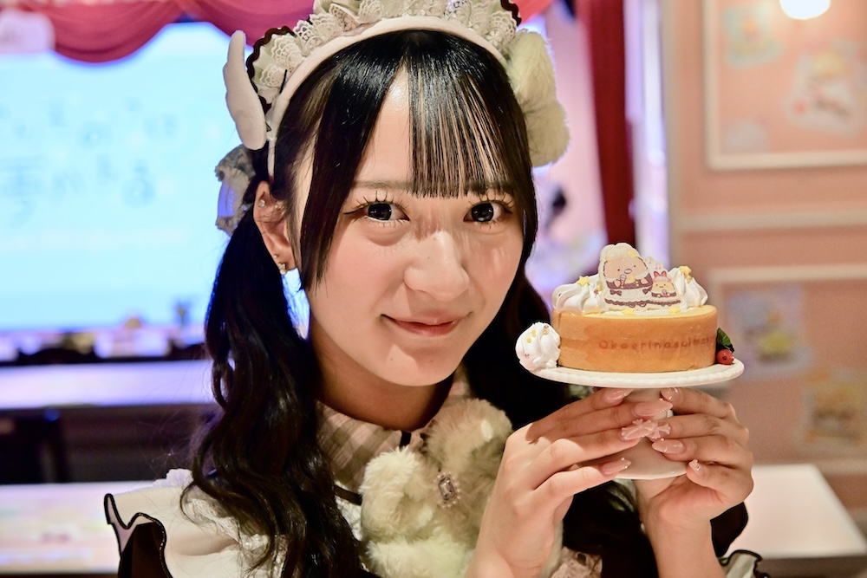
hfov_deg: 33.4
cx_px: 434
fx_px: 1445
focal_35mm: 60
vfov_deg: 22.6
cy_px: 289
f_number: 5.6
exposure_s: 1/250
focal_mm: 60
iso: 4000
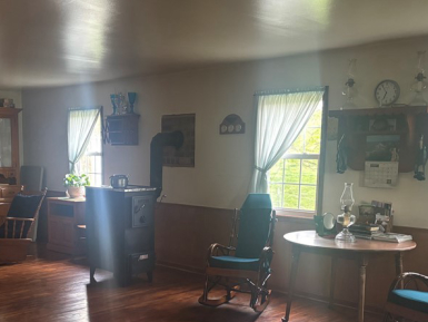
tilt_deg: -7.6
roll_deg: -0.5
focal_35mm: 45
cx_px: 168
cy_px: 221
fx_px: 557
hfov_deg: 41.8
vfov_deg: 31.9
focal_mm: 5.96
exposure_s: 1/48
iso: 500
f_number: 1.6
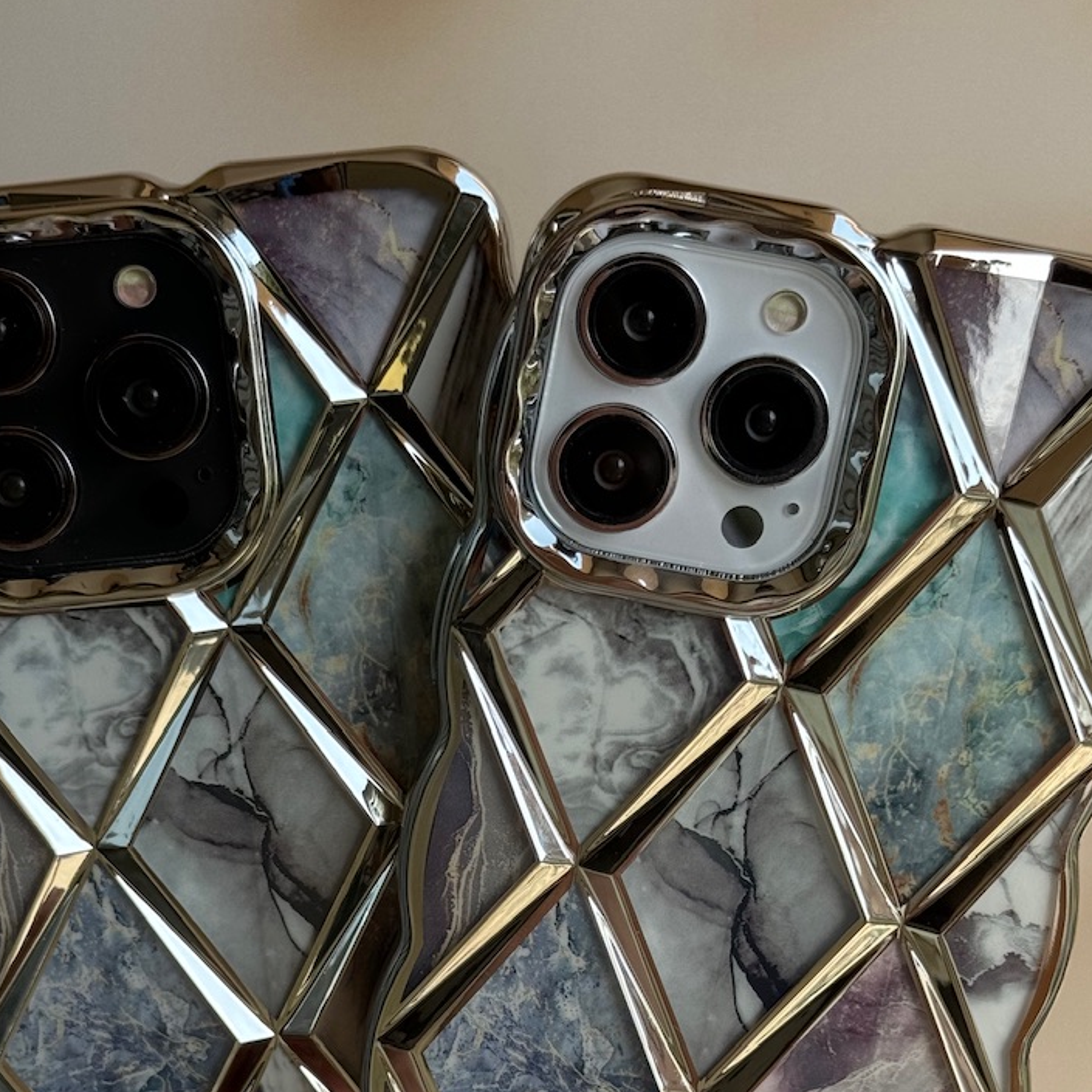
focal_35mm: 77
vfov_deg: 22.3
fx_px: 2748
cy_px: 784
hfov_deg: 22.5
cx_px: 516
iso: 64
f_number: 1.78
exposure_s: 1/693
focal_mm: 6.76
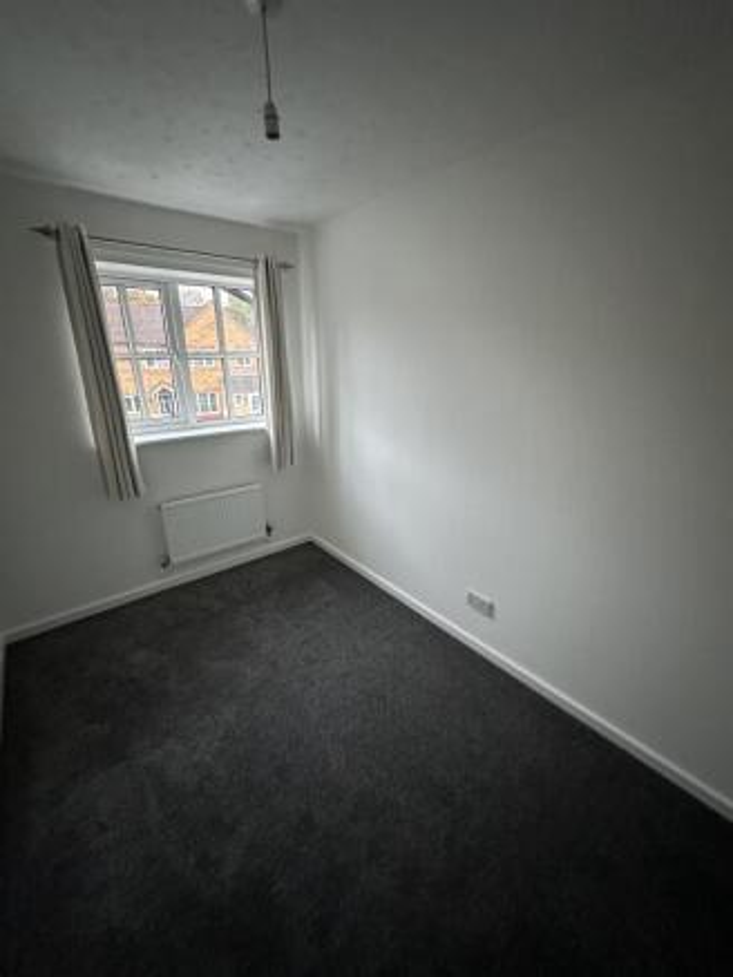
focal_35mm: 14
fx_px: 395
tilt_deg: -18.7
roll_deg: +0.0
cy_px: 488
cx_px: 366
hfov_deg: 85.7
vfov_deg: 102.0
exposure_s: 1/60
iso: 1000
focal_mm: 2.22
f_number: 2.2
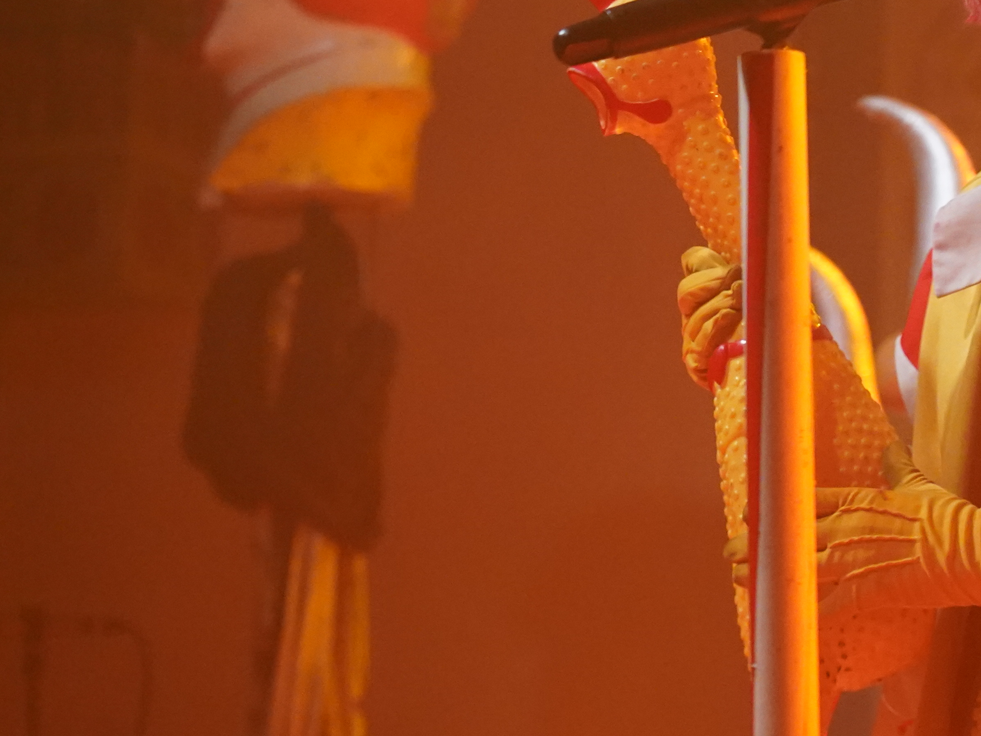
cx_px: 599
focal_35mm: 193
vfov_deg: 7.7
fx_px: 5469
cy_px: 380
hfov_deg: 10.2
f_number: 4
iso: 6400
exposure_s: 1/160
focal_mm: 80
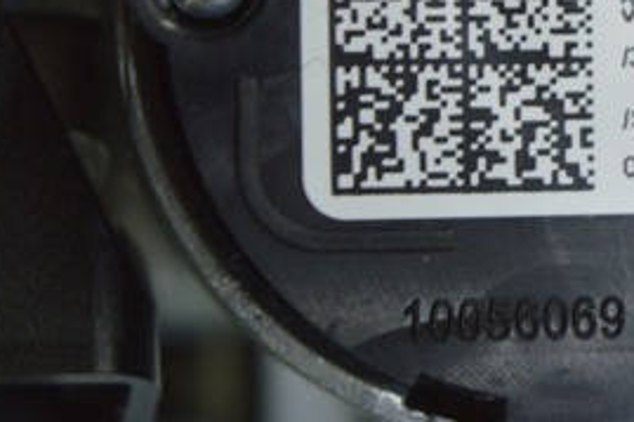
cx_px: 608
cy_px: 37
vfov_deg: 7.0
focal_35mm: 196
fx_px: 3453
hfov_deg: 10.4
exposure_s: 1/40
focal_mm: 55
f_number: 5.6
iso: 400
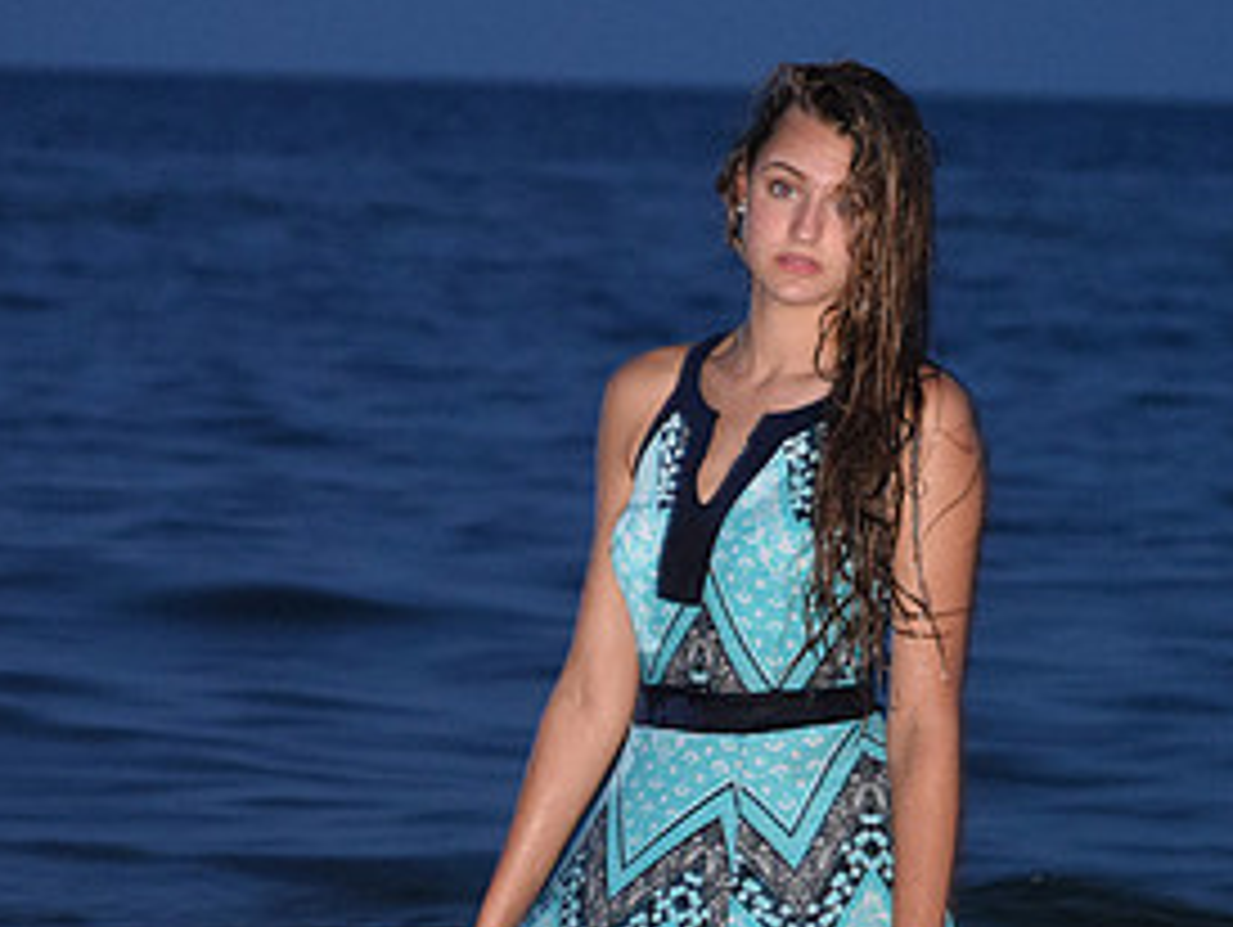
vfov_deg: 5.0
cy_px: 860
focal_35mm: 299
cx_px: 677
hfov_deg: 6.6
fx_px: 10660
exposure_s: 1/8
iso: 3200
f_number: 4.5
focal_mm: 98
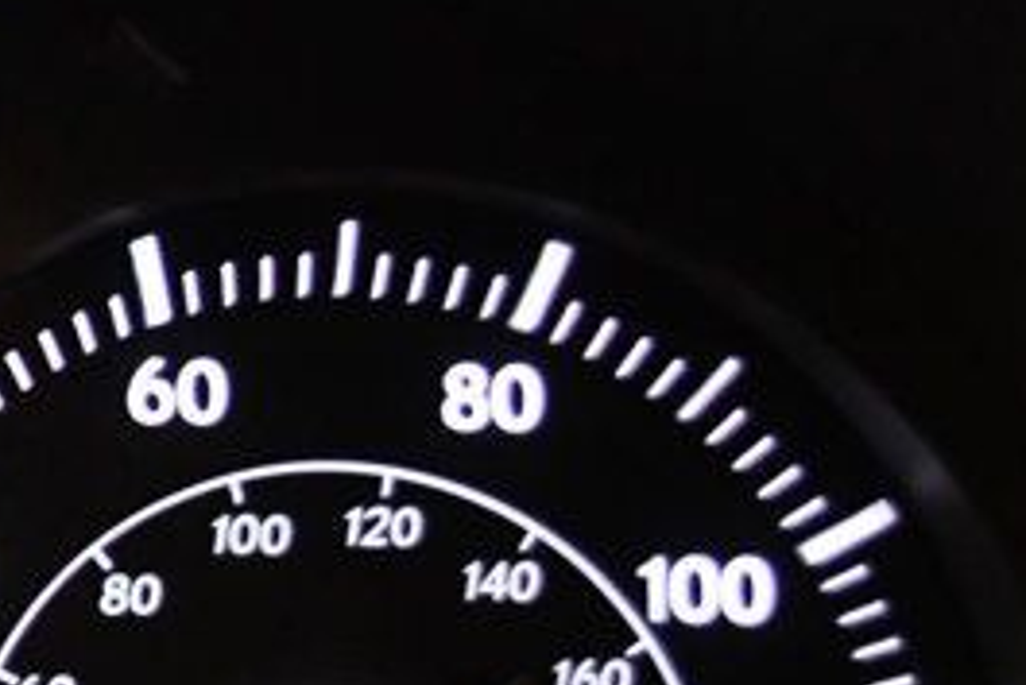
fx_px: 3963
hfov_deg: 13.1
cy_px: 557
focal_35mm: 139
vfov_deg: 9.9
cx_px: -906
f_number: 4
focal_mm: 24
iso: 3600
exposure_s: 1/60
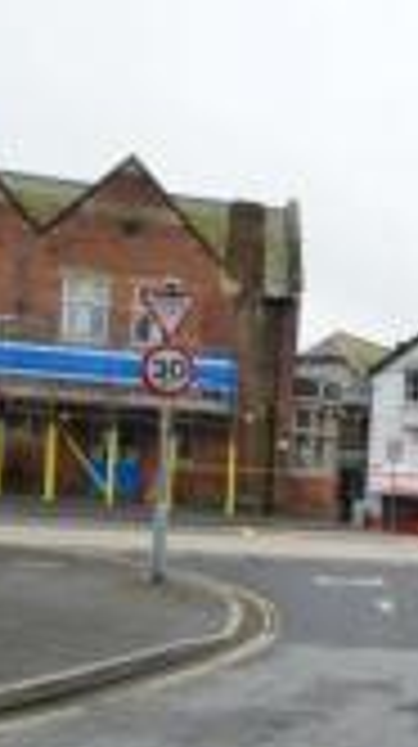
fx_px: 889
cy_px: 452
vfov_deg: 45.2
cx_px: 517
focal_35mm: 45
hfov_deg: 23.8
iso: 400
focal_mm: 10
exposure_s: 1/125
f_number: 9
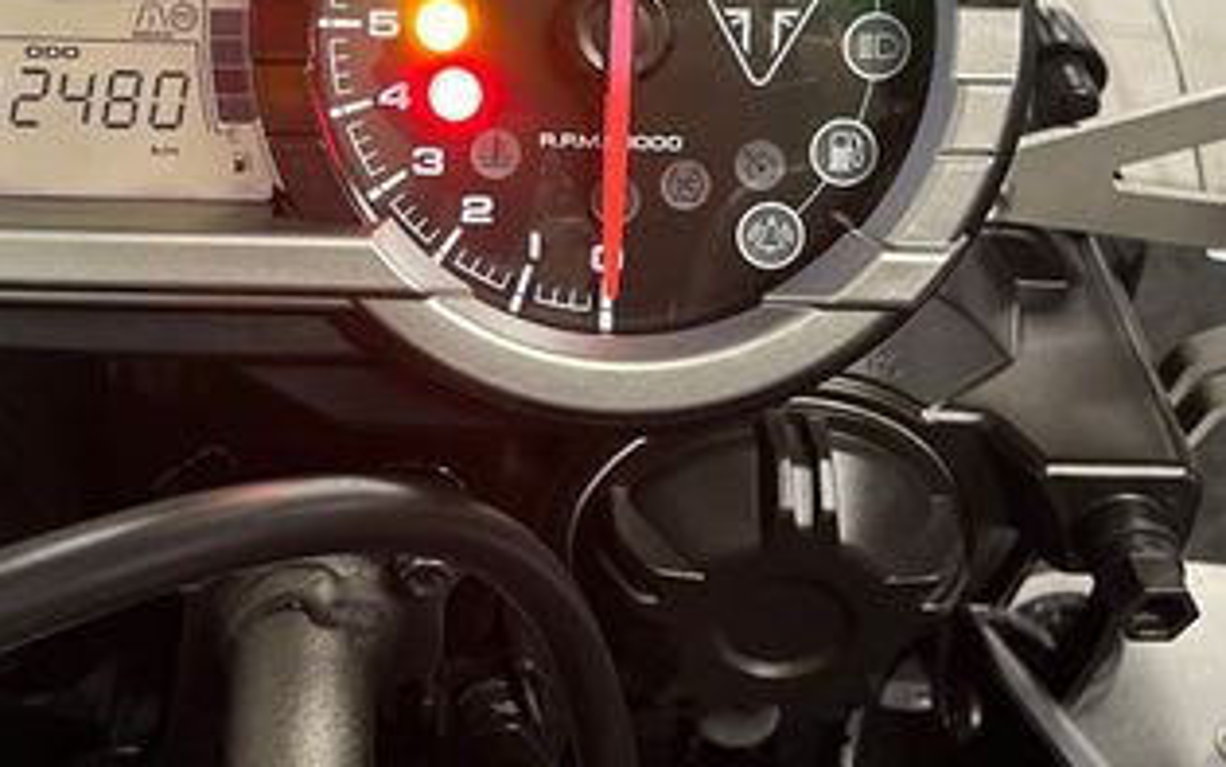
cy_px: 51
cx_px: 335
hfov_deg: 35.6
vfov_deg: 22.5
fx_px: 1871
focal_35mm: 56
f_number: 1.6
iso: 160
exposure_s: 1/55
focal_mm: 5.1
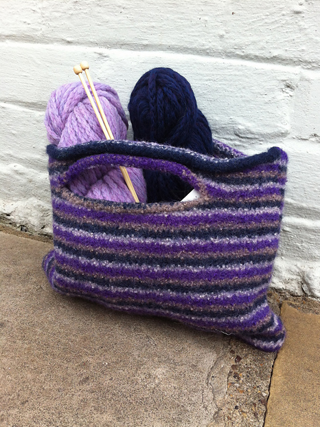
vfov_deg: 51.3
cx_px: 162
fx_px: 444
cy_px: 217
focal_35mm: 36
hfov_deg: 39.7
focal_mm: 3.85
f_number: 2.8
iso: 80
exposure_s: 1/308
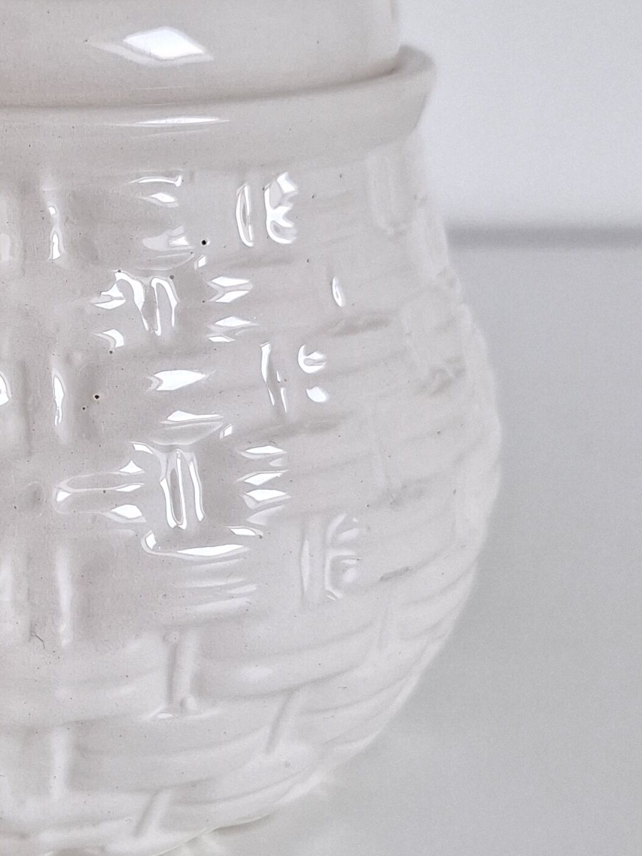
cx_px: 24
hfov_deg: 21.3
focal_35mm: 67
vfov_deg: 29.0
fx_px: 1658
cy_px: 381
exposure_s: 1/60
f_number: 1.8
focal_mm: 5.54
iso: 64
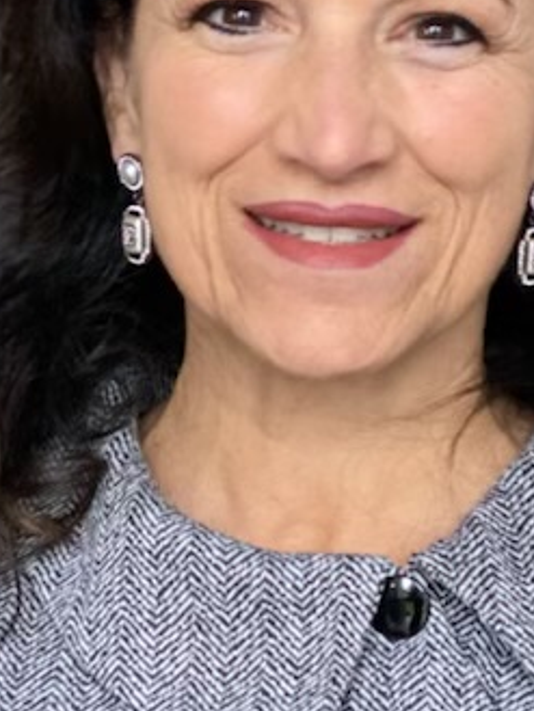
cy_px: 242
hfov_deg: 9.2
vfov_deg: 12.2
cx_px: 383
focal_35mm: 162
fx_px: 3330
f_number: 2
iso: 320
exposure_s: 1/30
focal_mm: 6
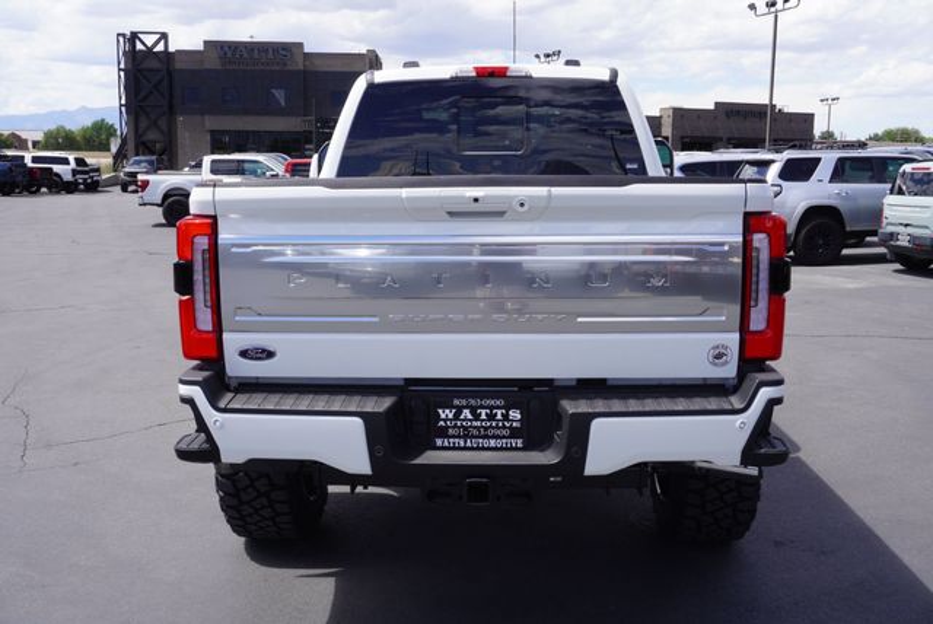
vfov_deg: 36.9
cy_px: 312
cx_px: 466
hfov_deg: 53.1
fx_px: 934
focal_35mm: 36
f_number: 9
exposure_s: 1/125
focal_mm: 24
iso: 100
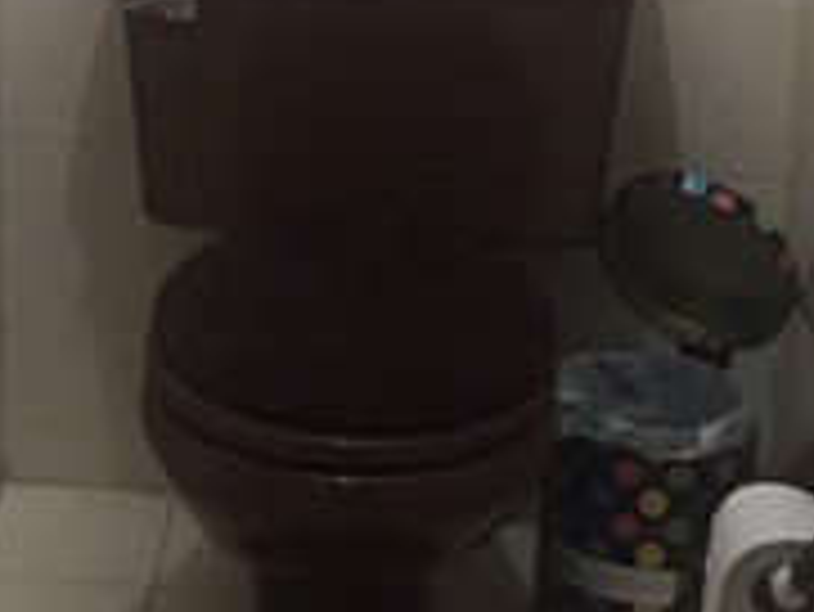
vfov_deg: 11.3
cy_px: -225
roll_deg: -1.3
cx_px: 94
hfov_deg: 15.2
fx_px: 3012
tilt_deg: -12.6
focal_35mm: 128
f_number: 2.2
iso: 250
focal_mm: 4.15
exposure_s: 1/20
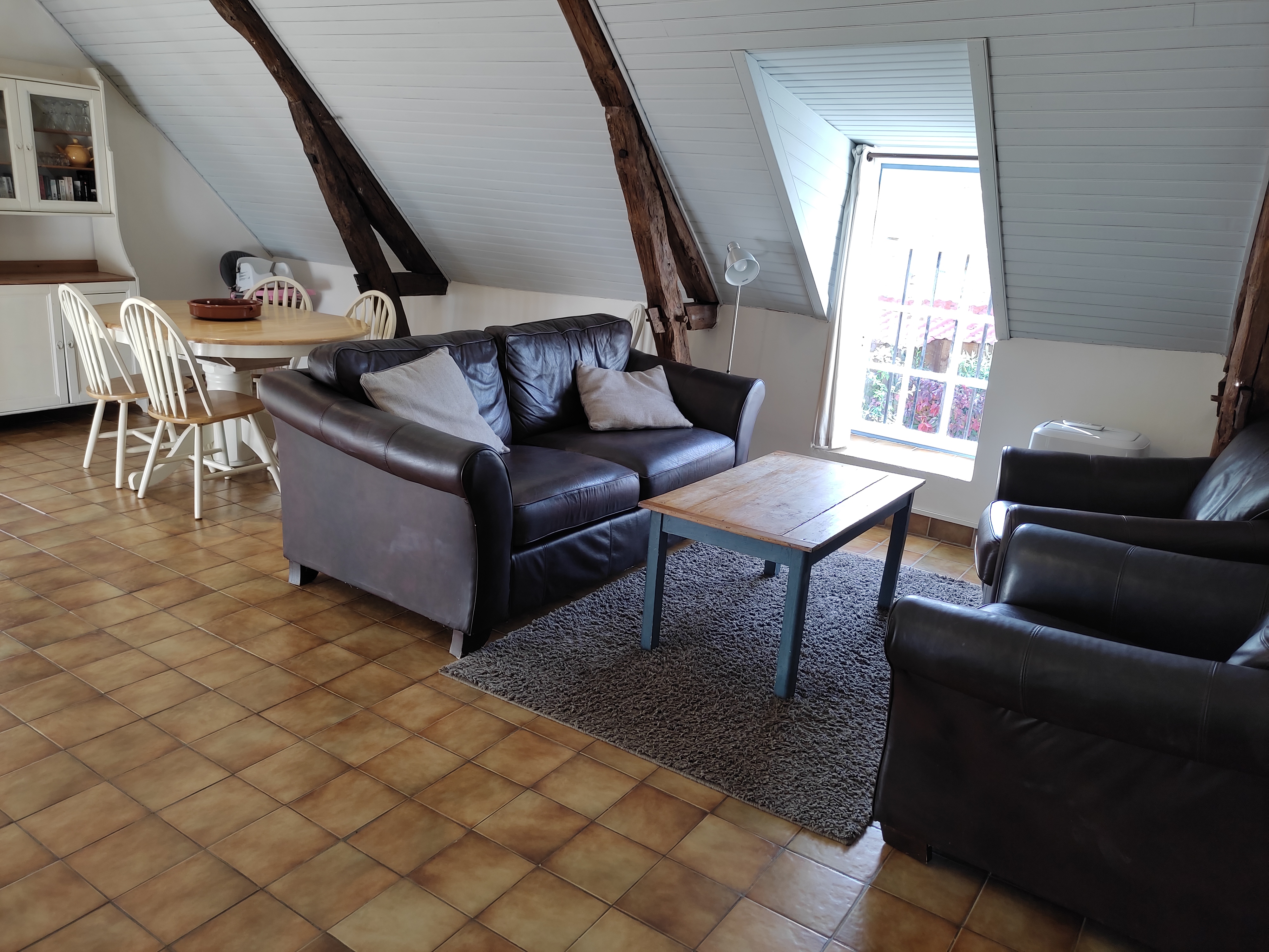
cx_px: 634
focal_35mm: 25
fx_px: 916
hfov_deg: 69.4
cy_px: 476
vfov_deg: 54.9
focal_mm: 4.7
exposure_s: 1/33
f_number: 1.79
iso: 148
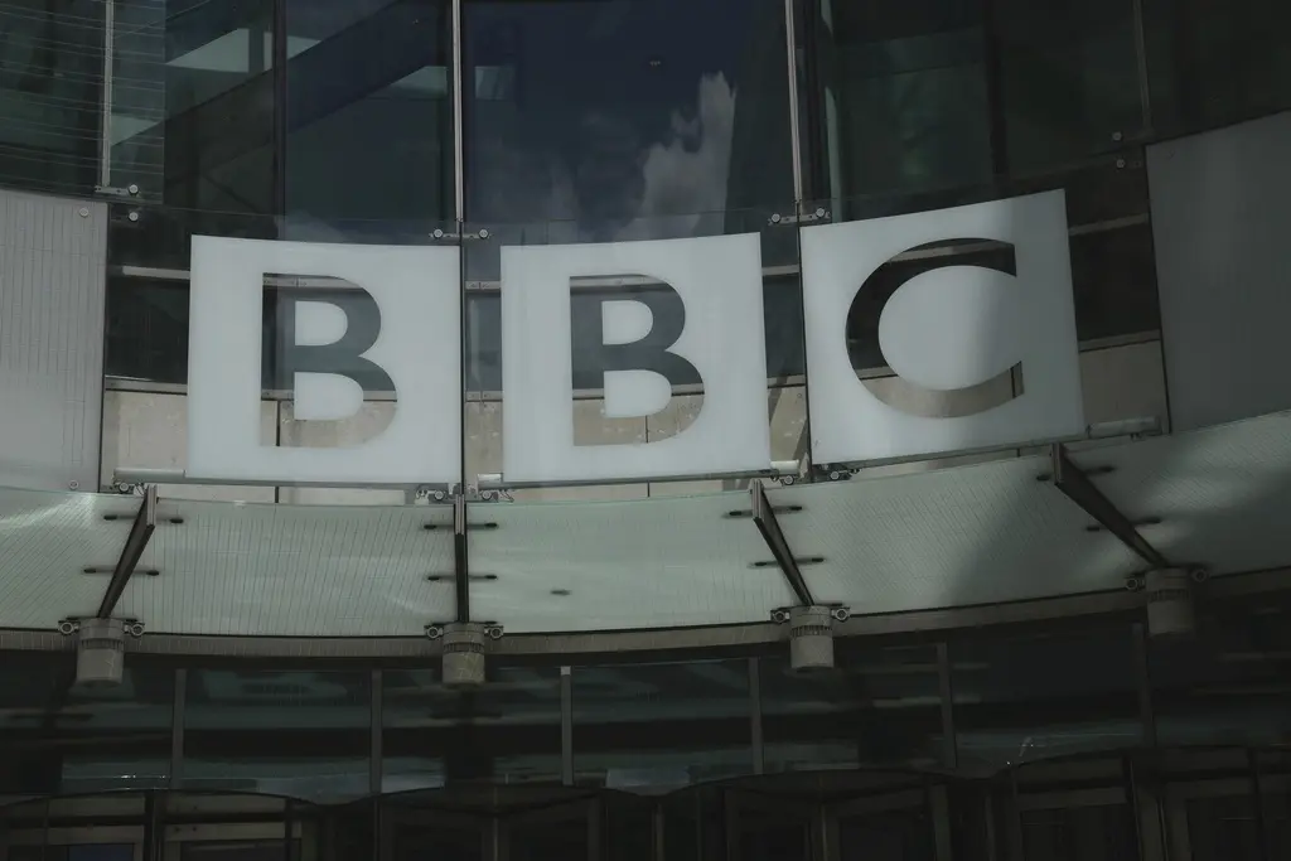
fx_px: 2152
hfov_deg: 33.4
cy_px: 430
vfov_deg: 22.6
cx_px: 646
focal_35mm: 60
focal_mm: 60
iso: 100
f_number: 9
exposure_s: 1/1000
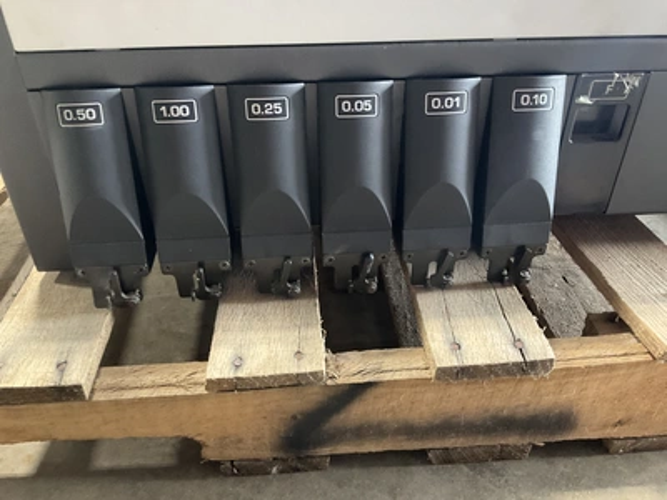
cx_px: 334
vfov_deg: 48.2
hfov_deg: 61.7
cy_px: 250
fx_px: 559
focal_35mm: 29
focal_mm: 3
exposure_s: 1/30
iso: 250
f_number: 1.8
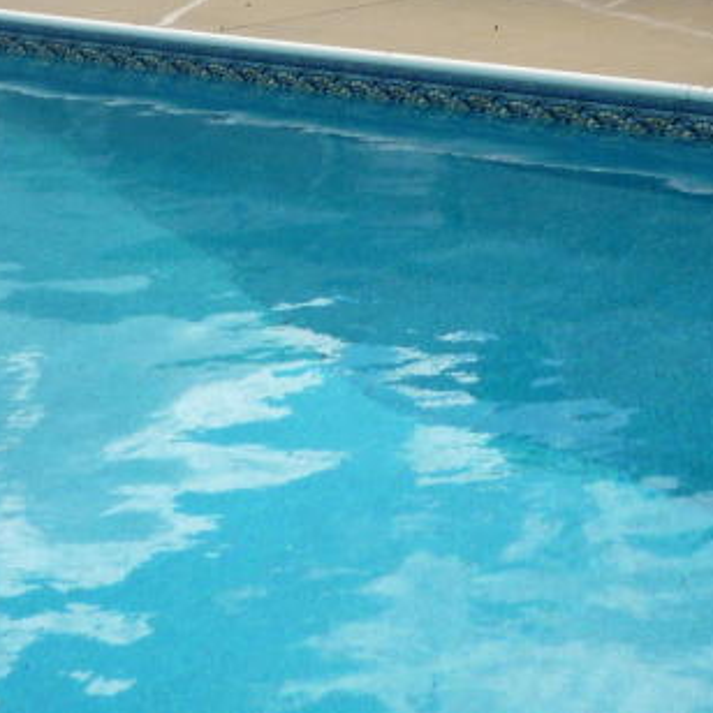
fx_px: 2191
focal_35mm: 94
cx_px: 396
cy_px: -160
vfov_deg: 17.6
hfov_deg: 18.5
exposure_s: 1/400
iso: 100
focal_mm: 5.2
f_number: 5
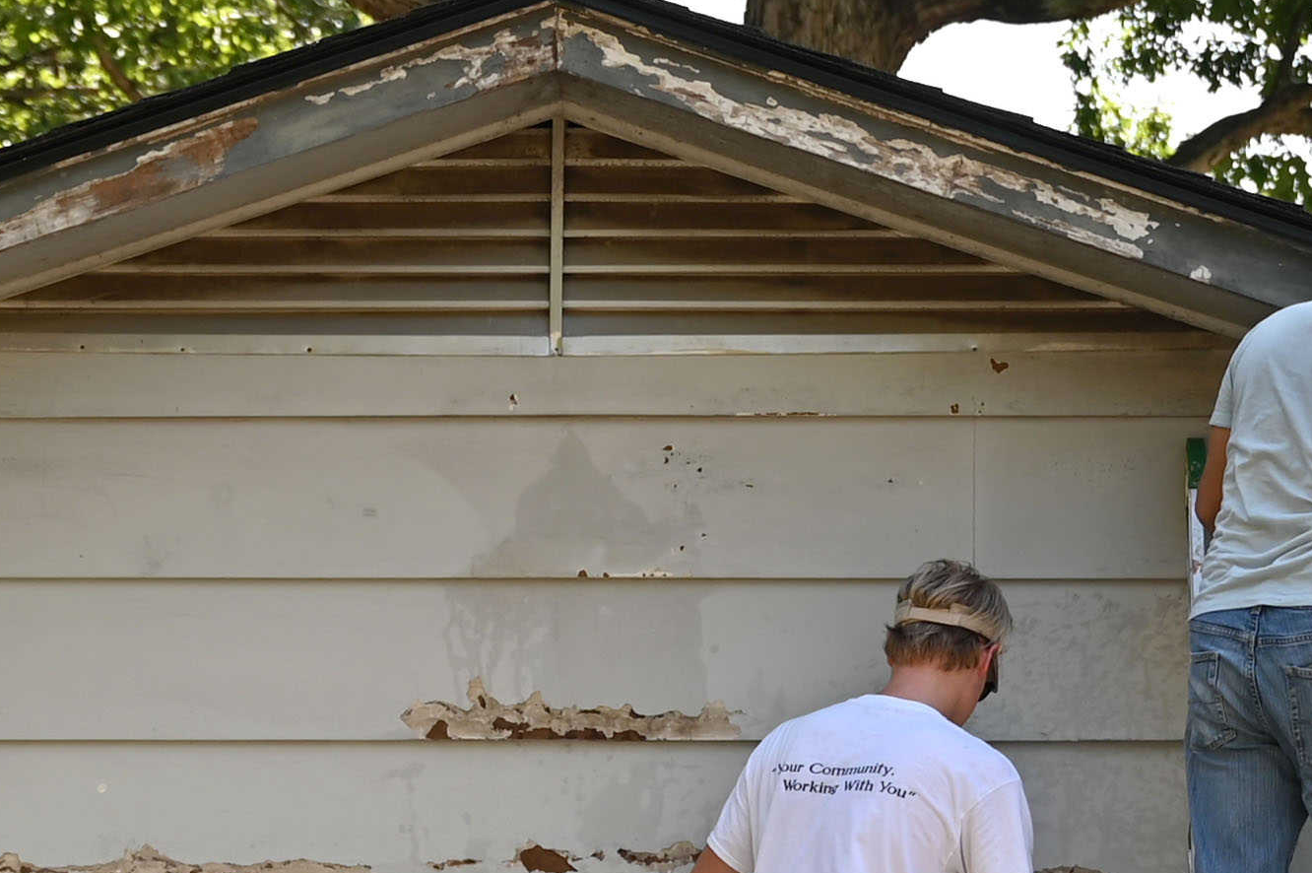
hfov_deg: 12.2
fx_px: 6118
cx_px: 521
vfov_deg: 8.0
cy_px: 1349
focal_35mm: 168
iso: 100
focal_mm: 37
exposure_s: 1/500
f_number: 2.8
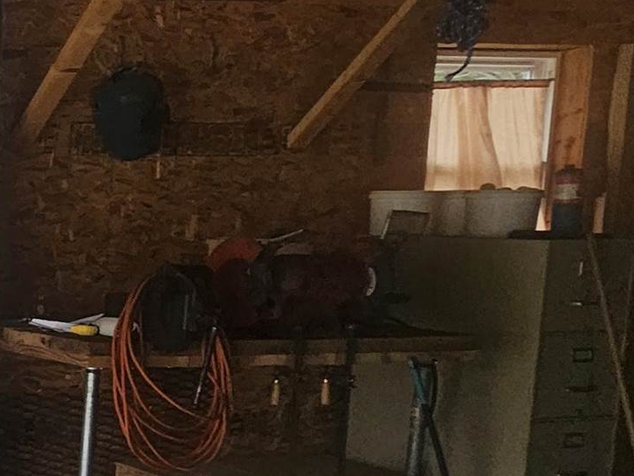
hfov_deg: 20.9
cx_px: -555
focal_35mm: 55
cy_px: 330
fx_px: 1008
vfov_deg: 26.4
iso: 80
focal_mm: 2.2
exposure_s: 1/120
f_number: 2.2
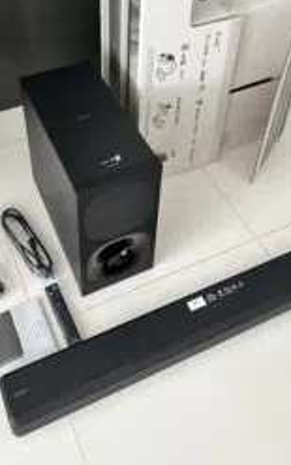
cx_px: 116
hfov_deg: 31.2
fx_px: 520
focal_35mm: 41
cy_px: 98
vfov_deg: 45.9
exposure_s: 1/108
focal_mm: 6.86
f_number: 1.78
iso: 250
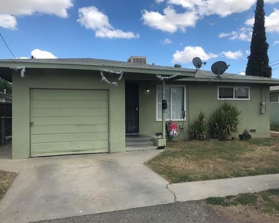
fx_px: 248
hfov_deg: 58.8
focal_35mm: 30
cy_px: 112
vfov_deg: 48.5
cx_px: 140
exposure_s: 1/2083
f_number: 1.8
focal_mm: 3.99
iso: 20
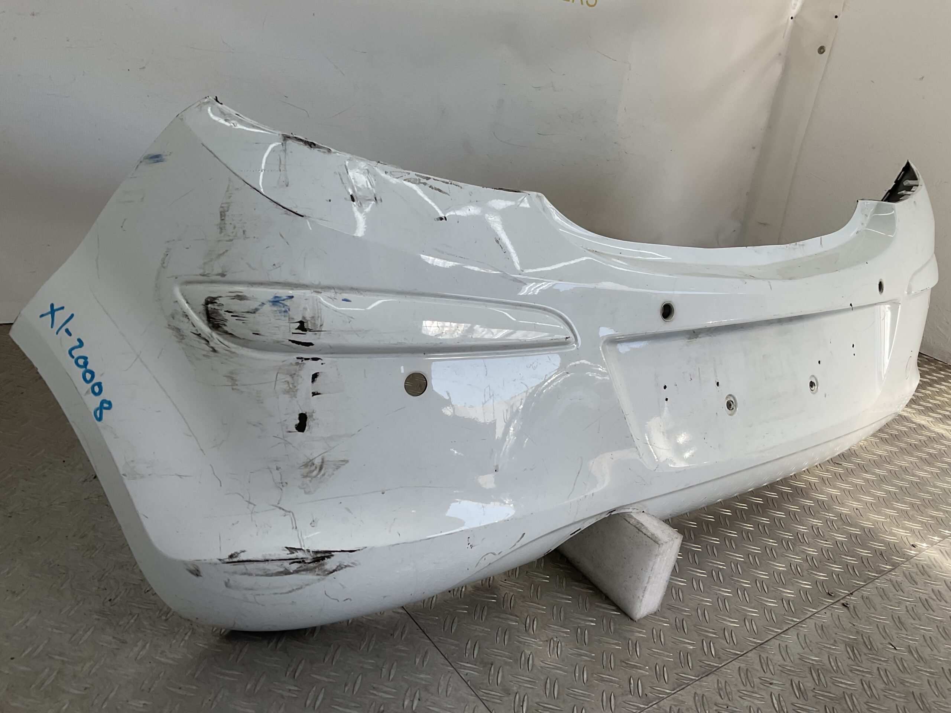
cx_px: 476
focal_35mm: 29
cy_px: 356
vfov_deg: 48.2
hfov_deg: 61.7
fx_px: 797
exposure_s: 1/473
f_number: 1.8
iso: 16
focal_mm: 3
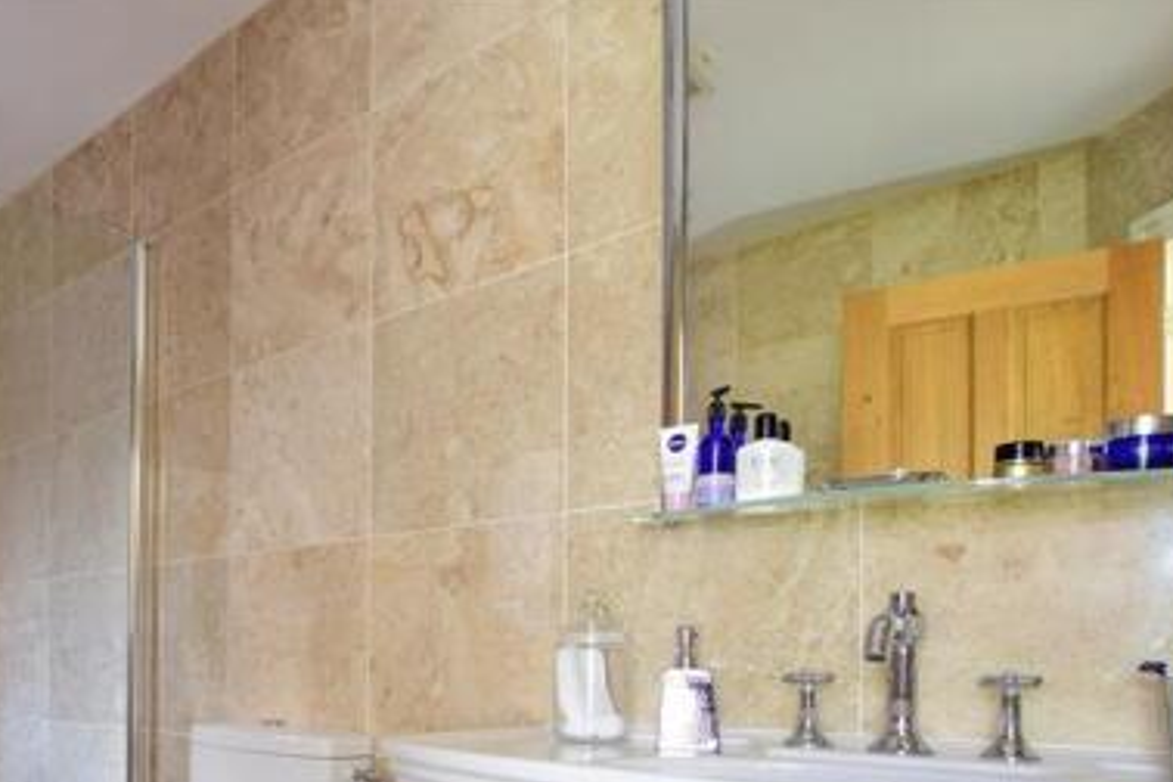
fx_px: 847
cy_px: 666
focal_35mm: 26
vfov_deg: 46.0
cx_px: 301
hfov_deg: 65.4
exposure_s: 1/5
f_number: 5
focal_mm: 10
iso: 200
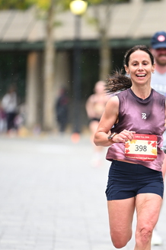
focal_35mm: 336
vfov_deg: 6.1
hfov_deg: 4.1
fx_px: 2324
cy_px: 157
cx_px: 123
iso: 1250
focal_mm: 200
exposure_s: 1/1250
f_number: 2.8
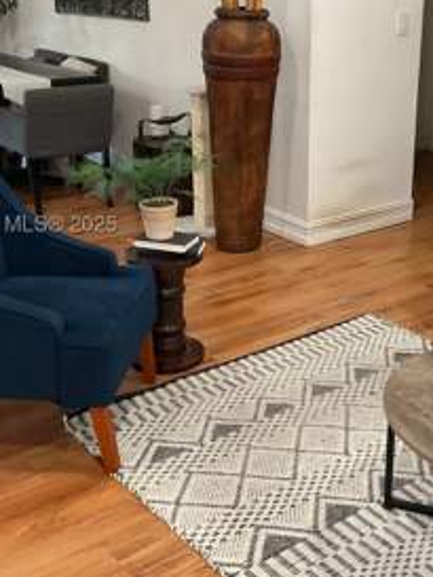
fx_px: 850
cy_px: 228
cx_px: 304
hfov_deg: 28.3
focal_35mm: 51
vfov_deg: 37.3
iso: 200
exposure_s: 1/60
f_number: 1.8
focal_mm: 3
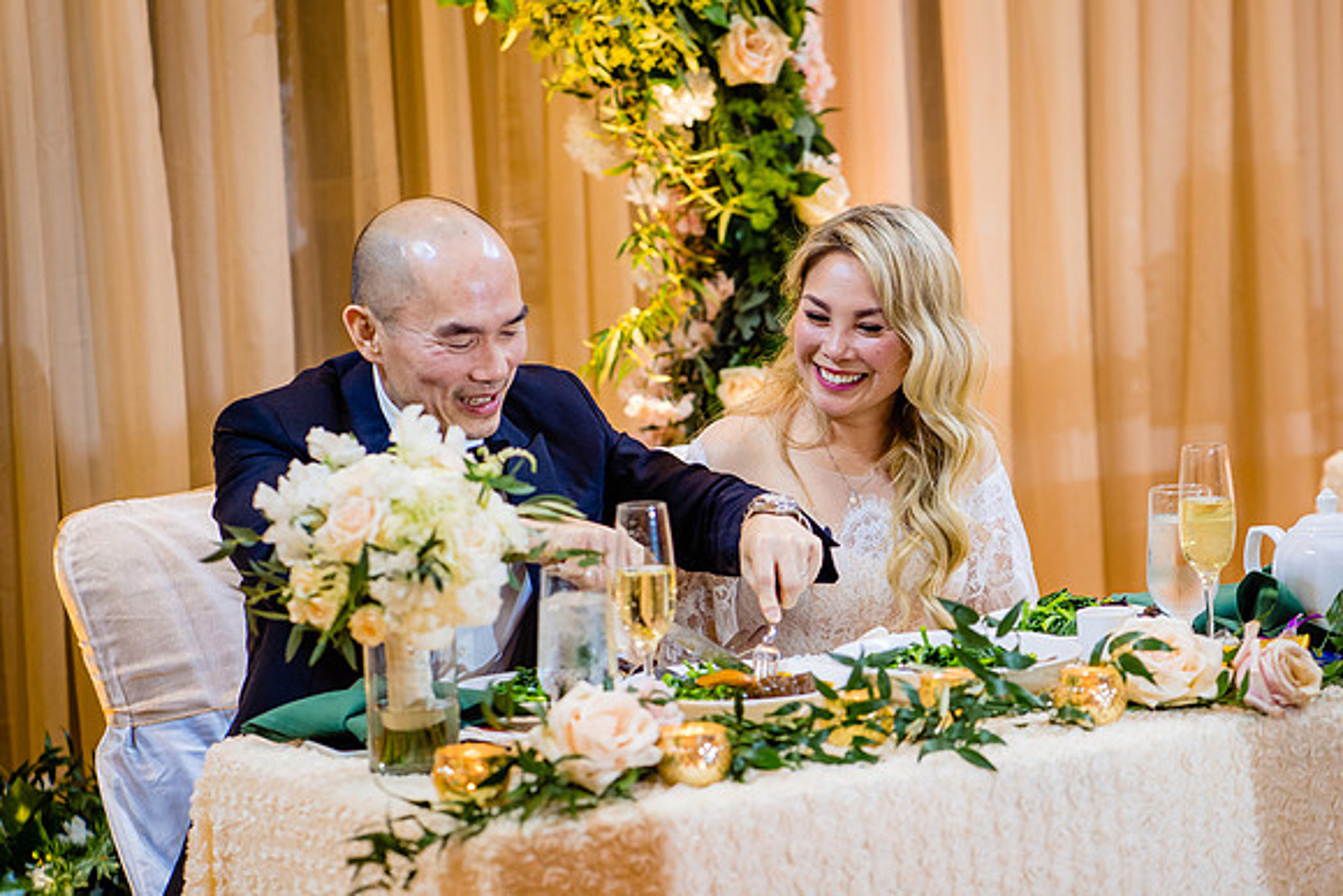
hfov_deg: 18.7
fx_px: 4063
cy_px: 401
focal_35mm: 109
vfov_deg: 12.6
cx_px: 834
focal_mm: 85
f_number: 2.5
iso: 1250
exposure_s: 1/200
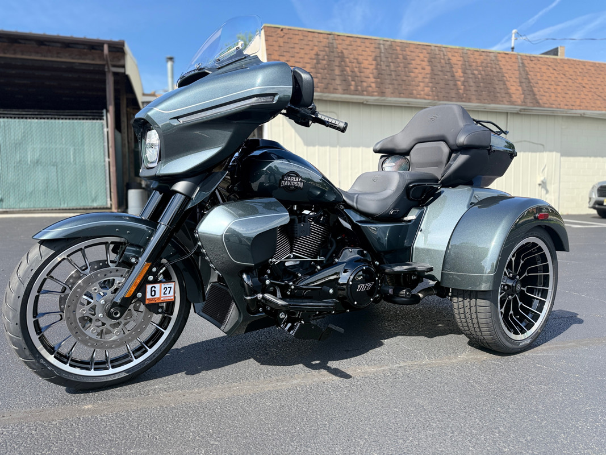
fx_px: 420
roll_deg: +0.7
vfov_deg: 56.8
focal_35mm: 24
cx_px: 303
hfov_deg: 71.6
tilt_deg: -0.5
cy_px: 228
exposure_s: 1/1653
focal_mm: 6.76
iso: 100
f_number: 1.78
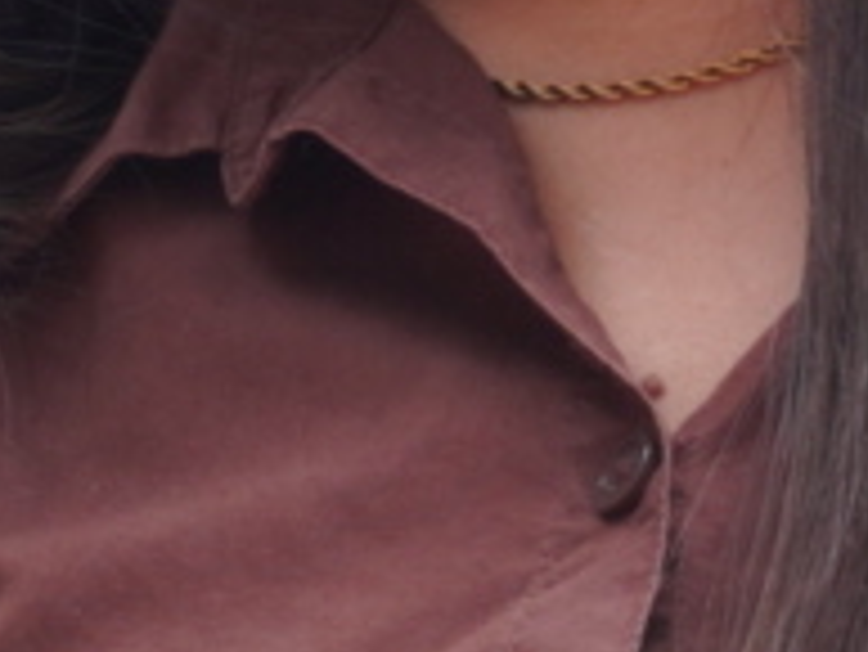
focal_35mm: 459
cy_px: -153
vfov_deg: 3.2
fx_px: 11517
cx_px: -279
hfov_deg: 4.3
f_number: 5.6
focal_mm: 38
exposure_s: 1/160
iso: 200
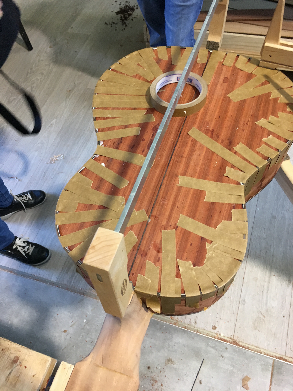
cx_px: 146
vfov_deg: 61.7
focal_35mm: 29
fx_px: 327
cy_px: 196
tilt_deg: -59.3
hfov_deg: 48.2
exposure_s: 1/33
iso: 125
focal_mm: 4.15
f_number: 2.2
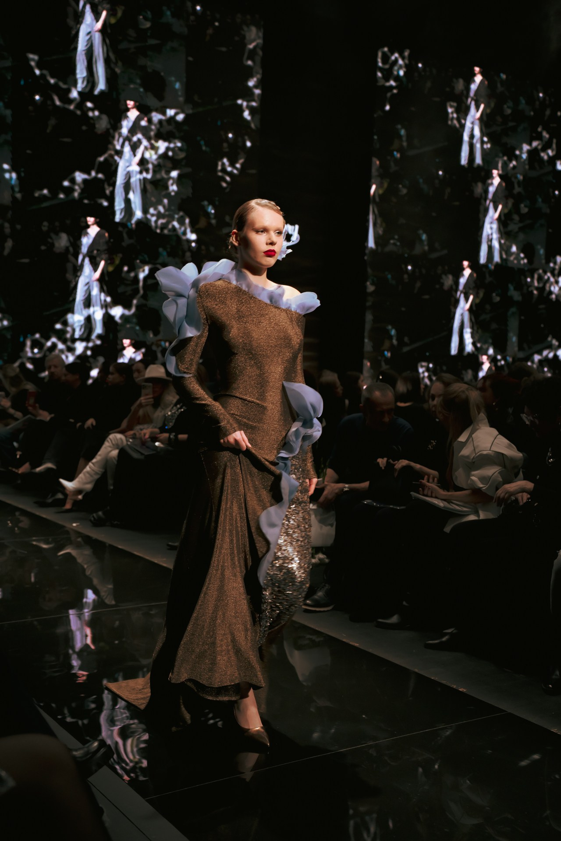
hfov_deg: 32.6
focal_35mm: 41
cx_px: 280
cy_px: 420
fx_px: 958
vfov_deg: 47.4
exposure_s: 1/200
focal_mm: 41
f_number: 3.5
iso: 1600
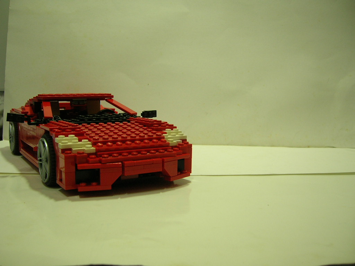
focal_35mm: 35
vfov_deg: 40.7
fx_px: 359
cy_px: 133
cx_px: 178
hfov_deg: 52.6
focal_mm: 5.8
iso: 69
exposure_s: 1/3.9
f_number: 2.9
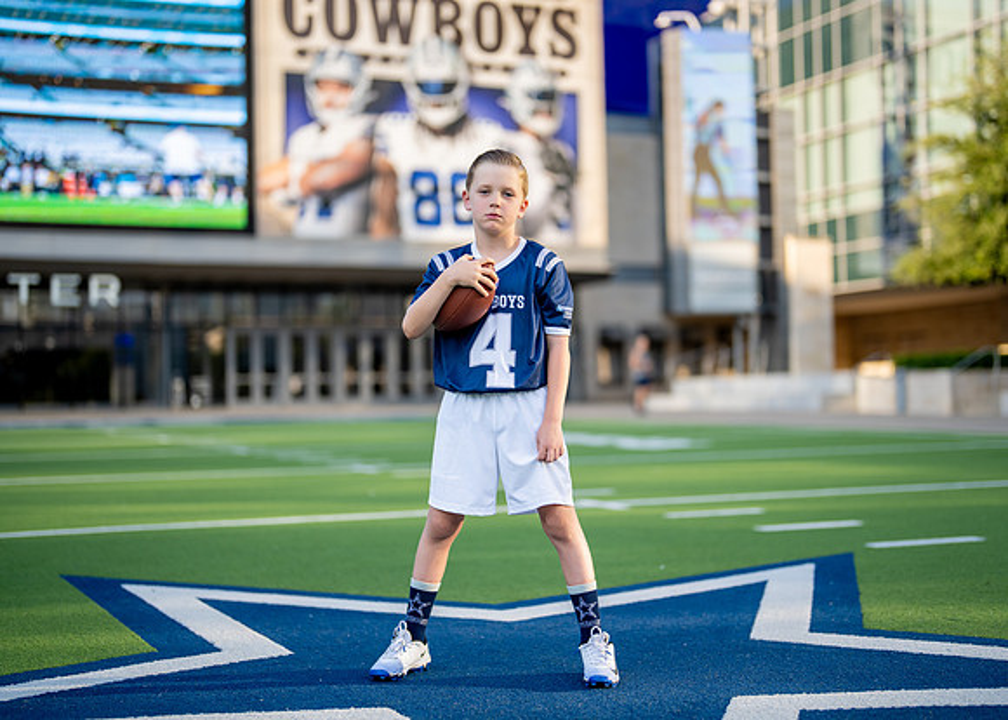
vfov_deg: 26.0
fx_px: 1556
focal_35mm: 54
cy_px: 354
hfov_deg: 35.9
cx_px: 512
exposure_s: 1/2000
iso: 100
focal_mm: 50
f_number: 1.2
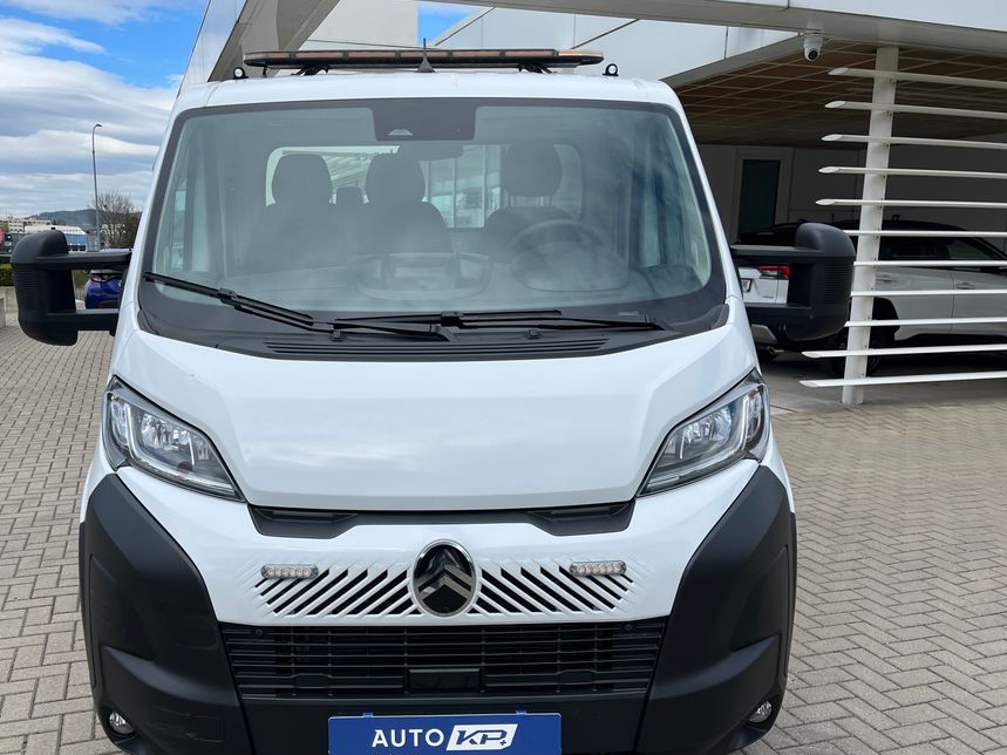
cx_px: 422
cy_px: 430
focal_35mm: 31
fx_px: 902
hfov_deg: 58.1
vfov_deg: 45.3
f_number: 1.6
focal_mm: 5.1
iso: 50
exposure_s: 1/3215
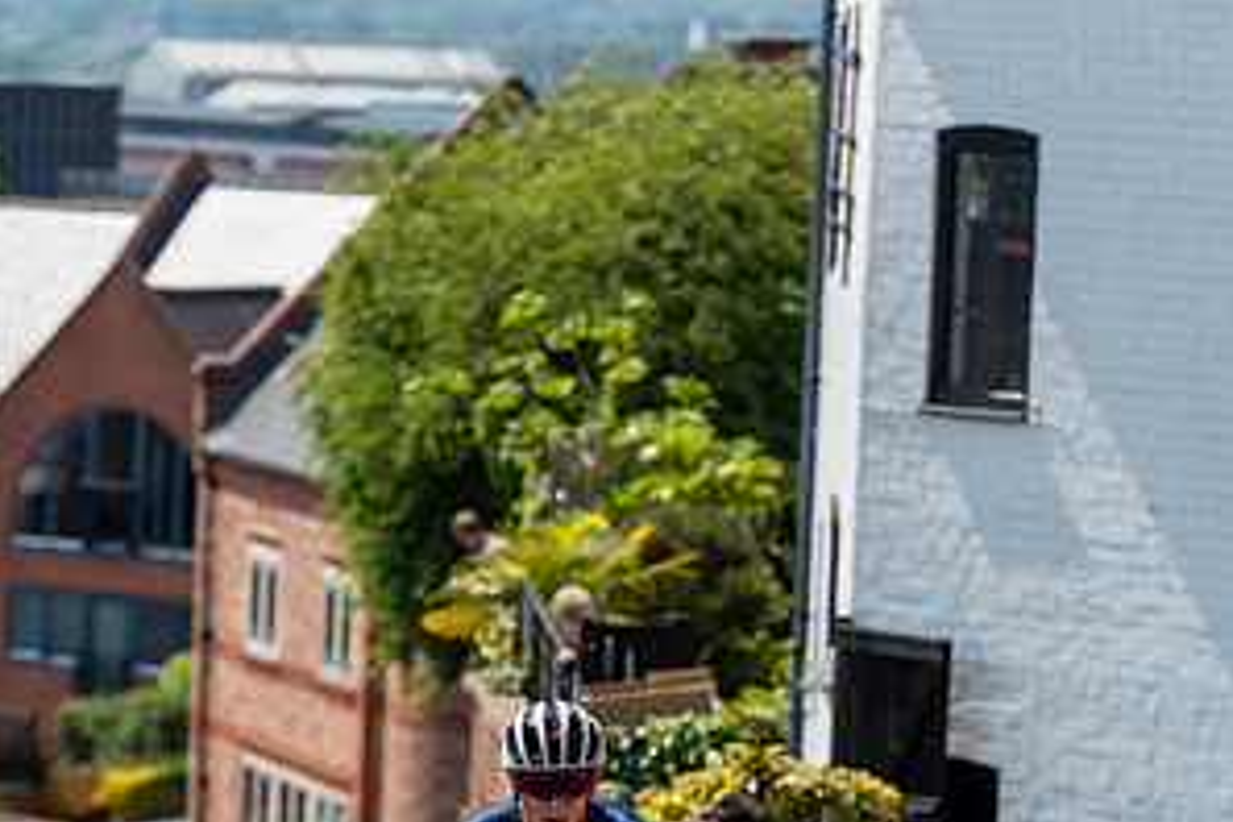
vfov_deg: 5.8
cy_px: 930
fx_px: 8048
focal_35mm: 235
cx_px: 614
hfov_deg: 8.8
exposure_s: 1/800
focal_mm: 155
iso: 160
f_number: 4.5
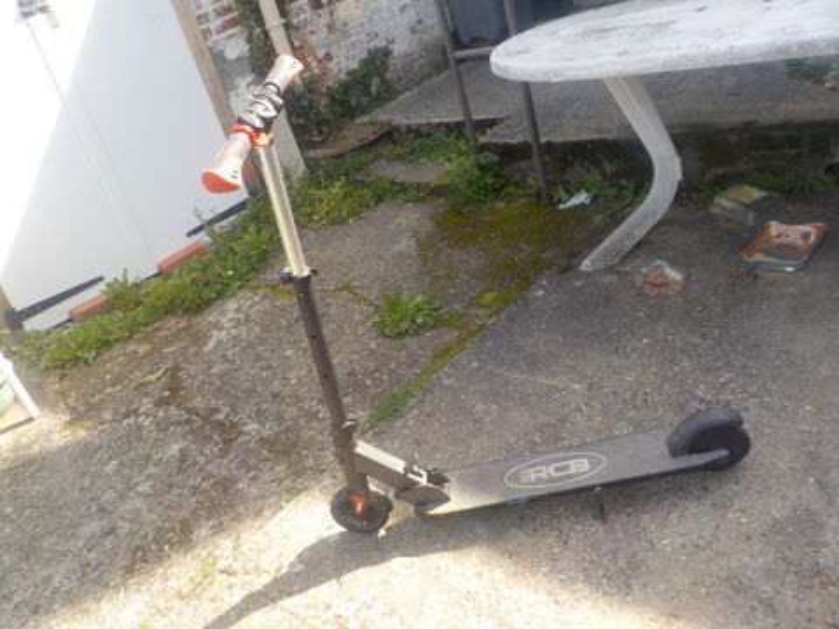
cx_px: 420
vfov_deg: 46.8
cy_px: 314
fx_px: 727
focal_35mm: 30
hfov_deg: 60.0
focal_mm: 4.1
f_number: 3.3
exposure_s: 1/250
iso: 125
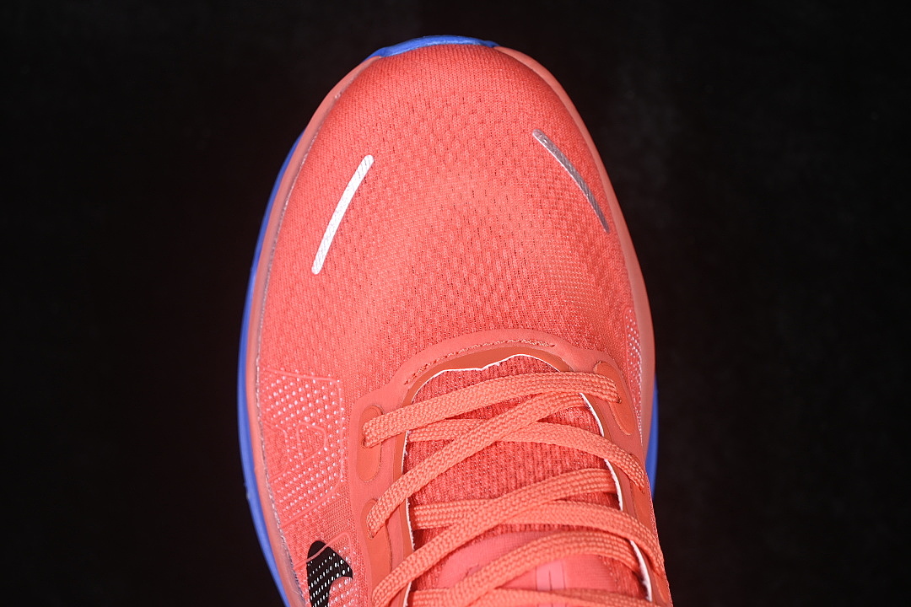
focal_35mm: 75
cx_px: 456
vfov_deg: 18.2
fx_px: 1898
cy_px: 304
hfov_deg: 27.0
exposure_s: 1/80
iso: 160
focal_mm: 50
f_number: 7.1
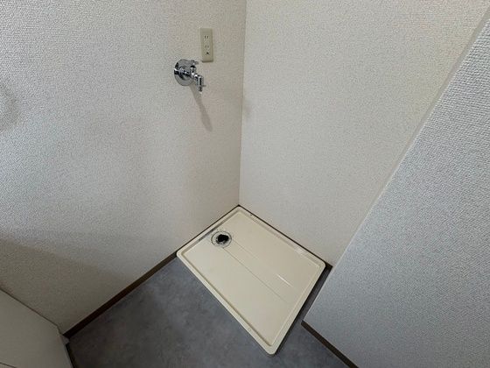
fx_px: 198
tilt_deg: -38.0
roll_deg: -3.0
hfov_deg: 102.1
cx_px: 245
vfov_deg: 85.7
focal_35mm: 14
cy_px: 184
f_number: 2.2
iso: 160
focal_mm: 2.22
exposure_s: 1/60
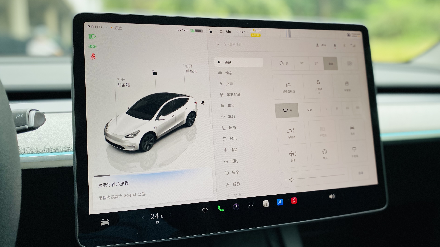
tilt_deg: -10.7
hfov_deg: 64.3
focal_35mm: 30
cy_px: 116
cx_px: 208
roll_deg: +0.6
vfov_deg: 38.9
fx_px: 350
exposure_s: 1/121
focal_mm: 4.25
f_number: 1.8
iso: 125
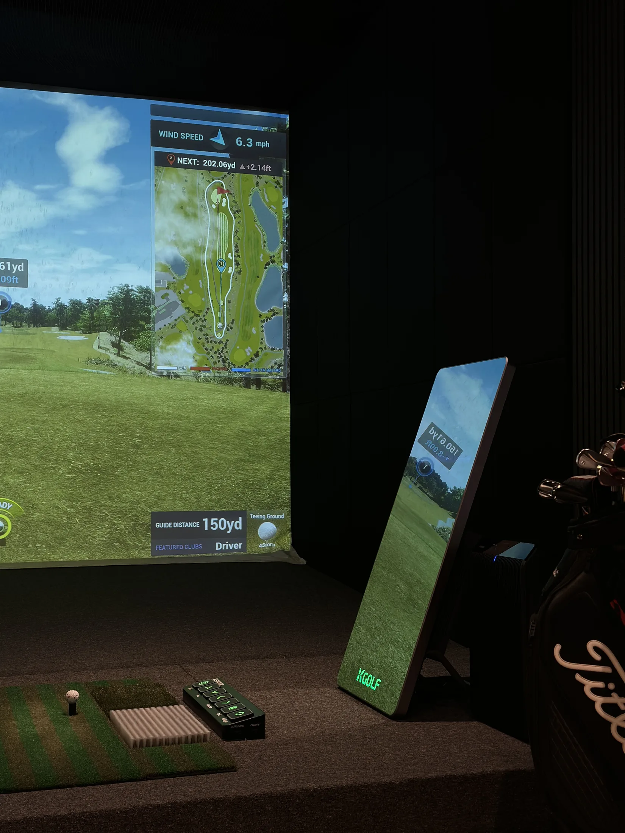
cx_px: 312
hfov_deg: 30.3
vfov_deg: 39.7
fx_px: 1156
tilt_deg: +1.9
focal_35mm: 48
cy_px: 416
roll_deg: +0.4
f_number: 1.78
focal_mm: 6.86
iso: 160
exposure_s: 1/60
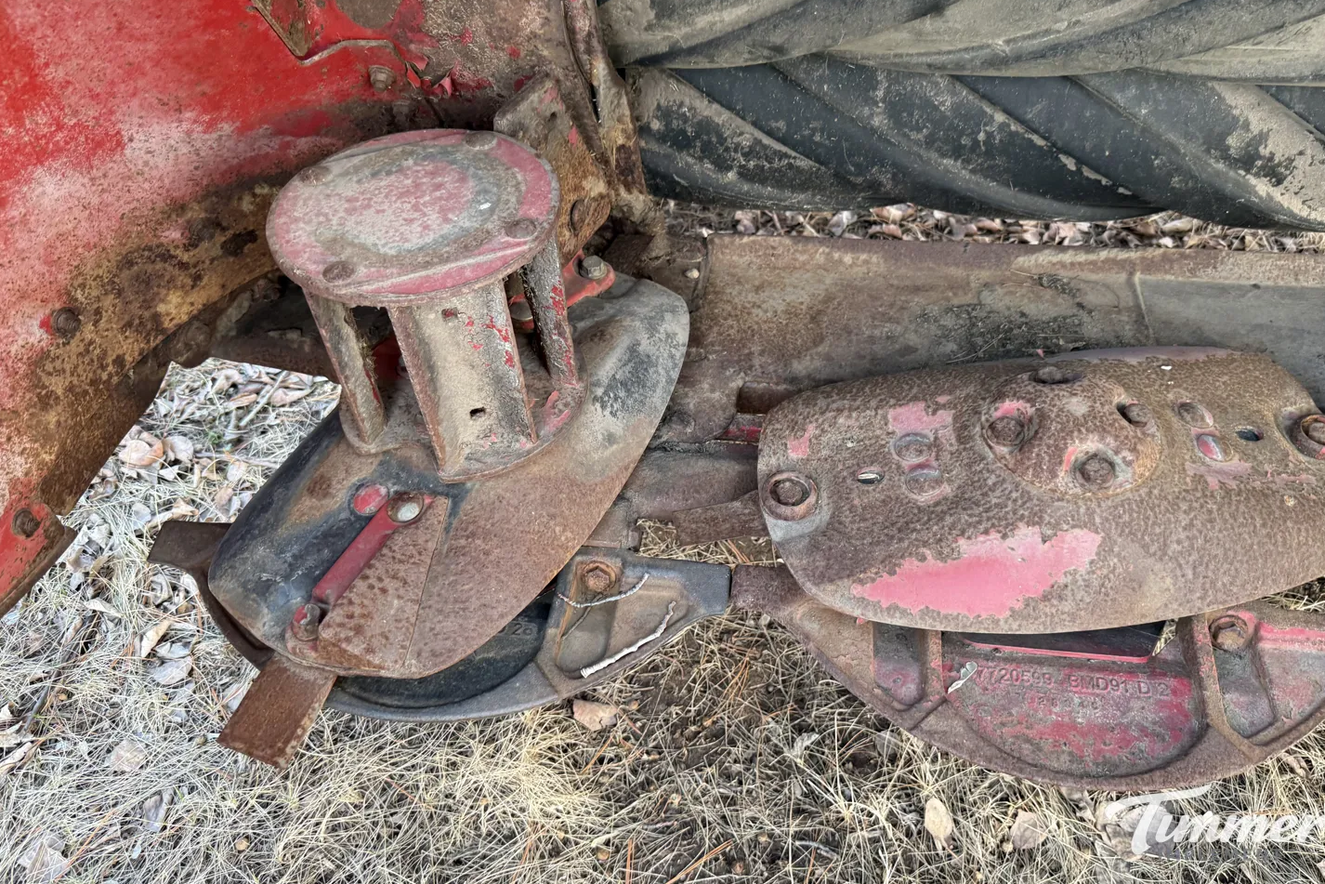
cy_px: 418
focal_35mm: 28
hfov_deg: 65.4
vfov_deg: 46.4
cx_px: 699
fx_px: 1031
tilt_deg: -47.6
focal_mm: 6.76
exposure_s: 1/99
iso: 200
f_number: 1.78
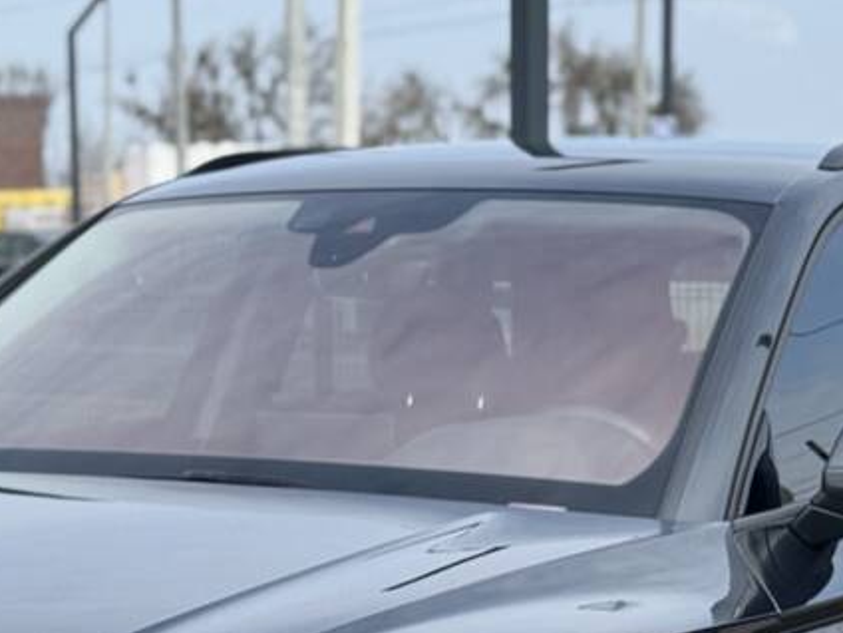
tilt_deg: -10.0
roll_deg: +1.3
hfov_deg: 14.5
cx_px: 225
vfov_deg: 10.7
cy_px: 778
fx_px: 3312
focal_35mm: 136
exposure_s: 1/1869
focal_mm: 6.76
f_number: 1.78
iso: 64
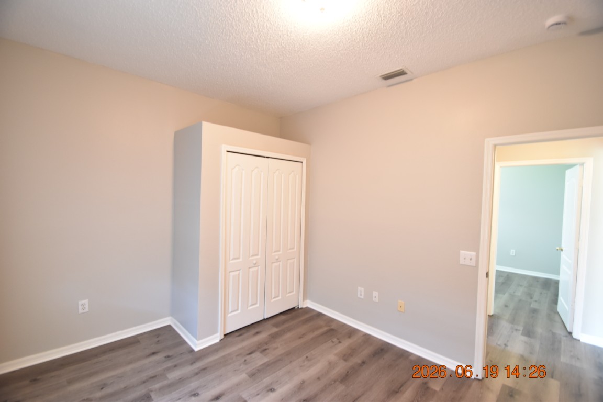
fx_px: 251
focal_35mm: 15
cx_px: 302
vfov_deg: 77.3
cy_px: 201
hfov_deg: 100.4
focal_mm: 10
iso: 800
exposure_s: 1/15
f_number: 3.5
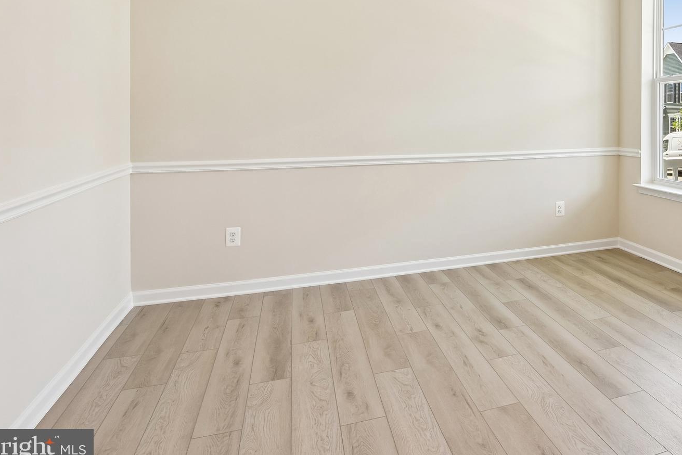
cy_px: 112
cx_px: 511
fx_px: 474
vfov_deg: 49.2
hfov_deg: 67.0
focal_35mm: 25
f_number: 8
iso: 400
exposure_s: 1/40
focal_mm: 16
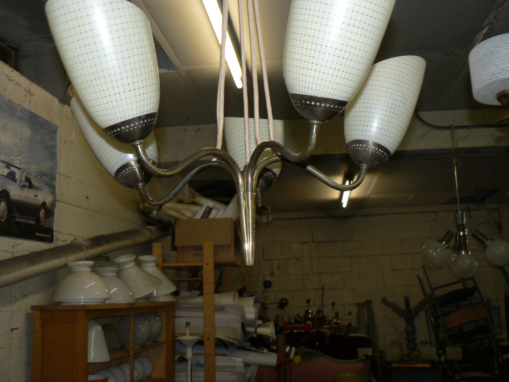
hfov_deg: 51.4
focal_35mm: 36
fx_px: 529
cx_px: 254
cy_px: 191
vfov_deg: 39.7
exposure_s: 1/60
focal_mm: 6
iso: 100
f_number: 2.8
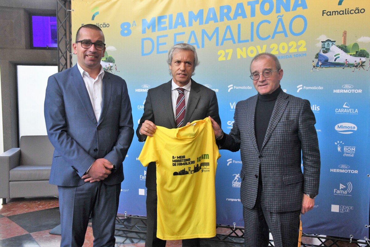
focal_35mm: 35
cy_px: 124
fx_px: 360
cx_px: 185
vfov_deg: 37.9
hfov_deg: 54.4
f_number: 9
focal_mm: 35
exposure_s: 1/250
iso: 5000
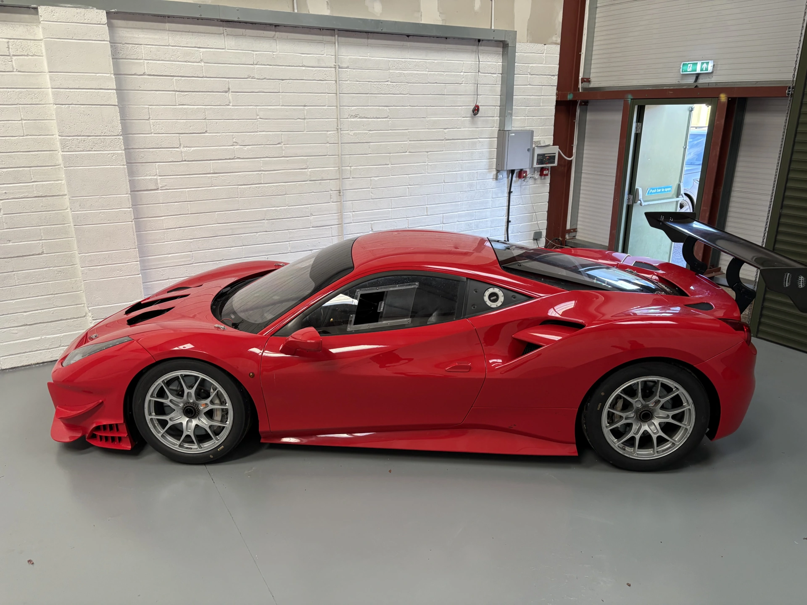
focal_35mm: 26
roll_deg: +0.5
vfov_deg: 53.1
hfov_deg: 67.3
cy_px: 302
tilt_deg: -17.3
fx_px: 606
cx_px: 404
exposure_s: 1/95
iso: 125
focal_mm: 5.96
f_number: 1.6
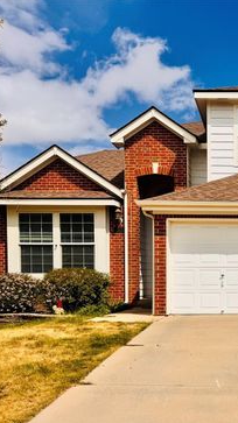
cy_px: 216
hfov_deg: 29.3
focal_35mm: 36
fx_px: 404
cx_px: 267
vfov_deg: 55.3
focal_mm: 6.76
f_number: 1.78
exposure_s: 1/12346
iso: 64
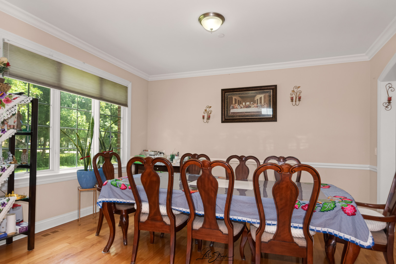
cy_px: 132
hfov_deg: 81.2
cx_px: 198
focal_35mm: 21
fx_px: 231
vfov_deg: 59.5
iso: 400
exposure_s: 1/320
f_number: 8
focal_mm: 14
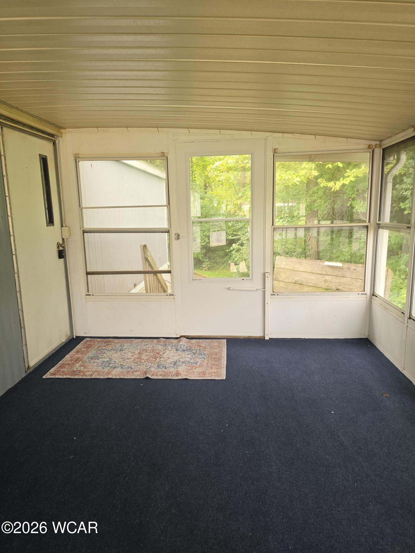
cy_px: 276
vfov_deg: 73.9
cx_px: 208
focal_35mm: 23
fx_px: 368
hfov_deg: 58.9
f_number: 1.4
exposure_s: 1/120
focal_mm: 6.5
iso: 100
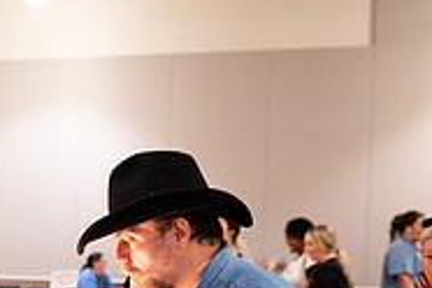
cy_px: 285
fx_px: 900
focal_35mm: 75
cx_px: -9
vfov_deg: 17.8
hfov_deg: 25.5
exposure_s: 1/200
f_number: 1.8
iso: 1250
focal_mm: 24
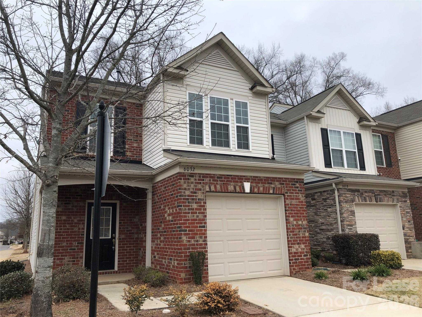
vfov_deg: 49.7
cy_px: 158
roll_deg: +1.7
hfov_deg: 63.4
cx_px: 211
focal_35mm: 28
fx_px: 341
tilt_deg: +12.3
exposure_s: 1/867
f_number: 1.8
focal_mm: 3.99
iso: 20
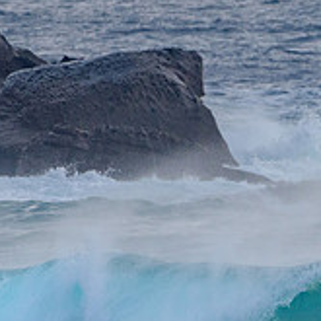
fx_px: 19252
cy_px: 316
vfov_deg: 1.0
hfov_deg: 1.0
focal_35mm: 1835
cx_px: 284
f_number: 5.6
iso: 500
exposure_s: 1/2000
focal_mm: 500
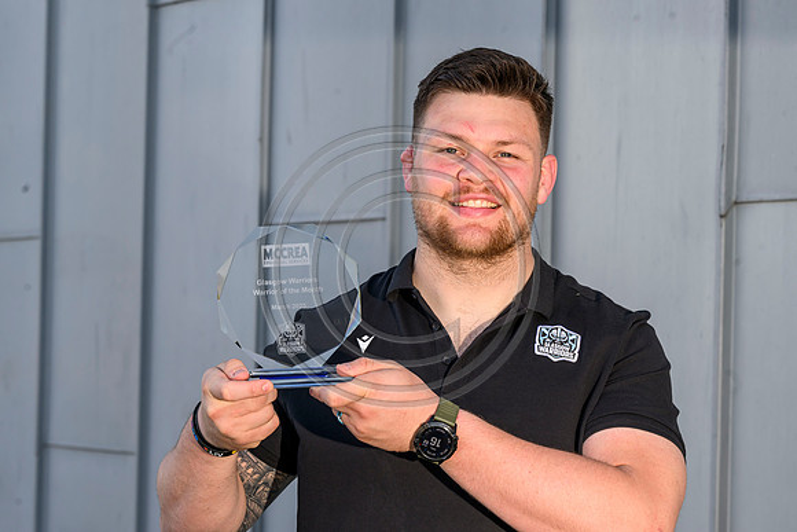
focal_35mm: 104
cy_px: 266
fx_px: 2303
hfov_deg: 19.6
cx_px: 398
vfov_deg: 13.2
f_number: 8
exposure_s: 1/250
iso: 320
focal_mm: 104
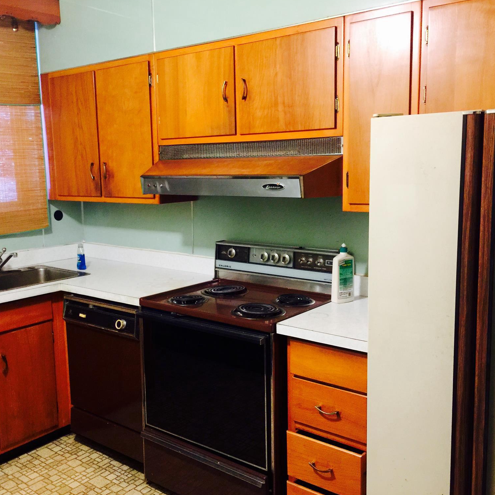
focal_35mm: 35
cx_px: 229
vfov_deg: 47.2
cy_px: 249
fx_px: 566
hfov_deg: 47.2
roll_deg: +0.6
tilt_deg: -7.9
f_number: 2.2
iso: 100
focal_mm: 4.15
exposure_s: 1/4
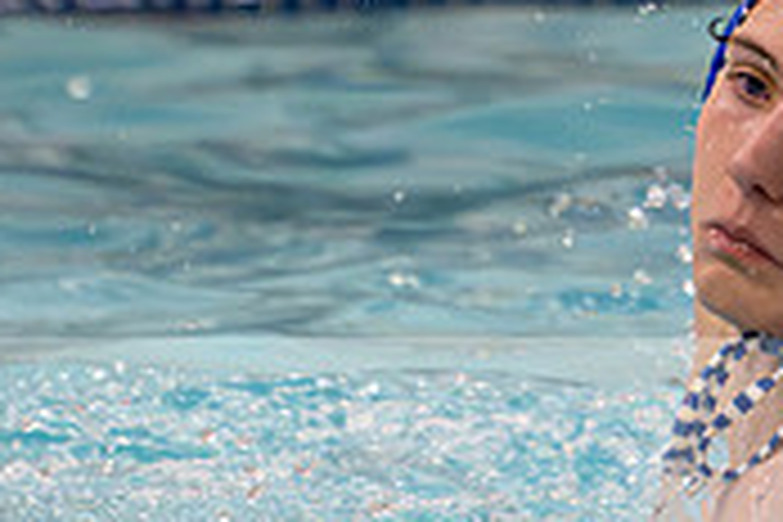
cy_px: -302
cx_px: 1177
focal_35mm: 1405
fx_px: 30556
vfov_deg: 1.0
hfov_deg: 1.5
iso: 14400
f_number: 4
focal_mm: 280
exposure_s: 1/1000
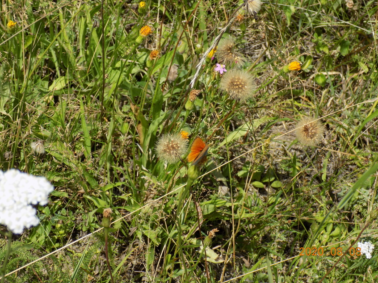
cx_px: 190
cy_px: 142
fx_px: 1299
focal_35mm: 119
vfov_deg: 12.4
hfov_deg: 16.6
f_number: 4.8
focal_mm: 20.9
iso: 80
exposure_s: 1/400
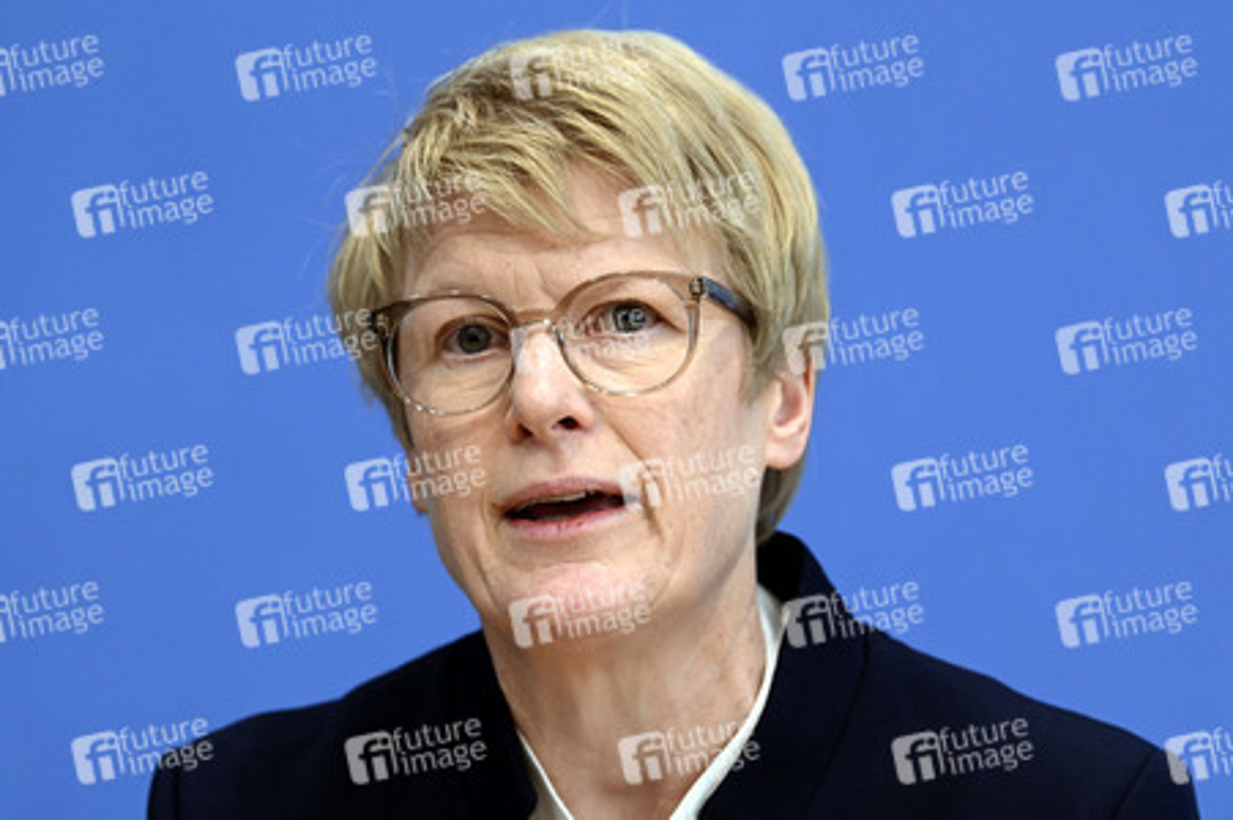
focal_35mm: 185
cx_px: 616
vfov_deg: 7.4
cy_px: 410
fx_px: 6331
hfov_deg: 11.1
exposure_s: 1/400
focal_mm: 185
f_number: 5.6
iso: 3200
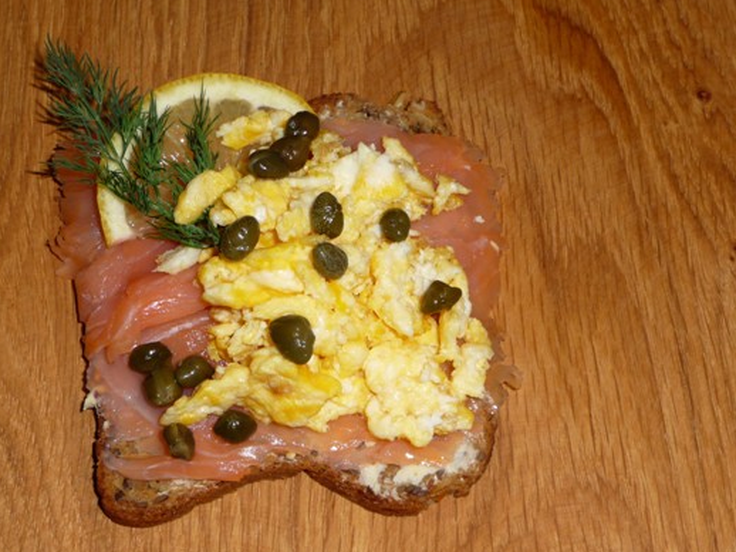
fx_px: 1445
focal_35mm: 68
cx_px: 305
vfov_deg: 21.6
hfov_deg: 28.5
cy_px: 319
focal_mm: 9.3
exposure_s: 1/30
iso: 100
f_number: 4.3
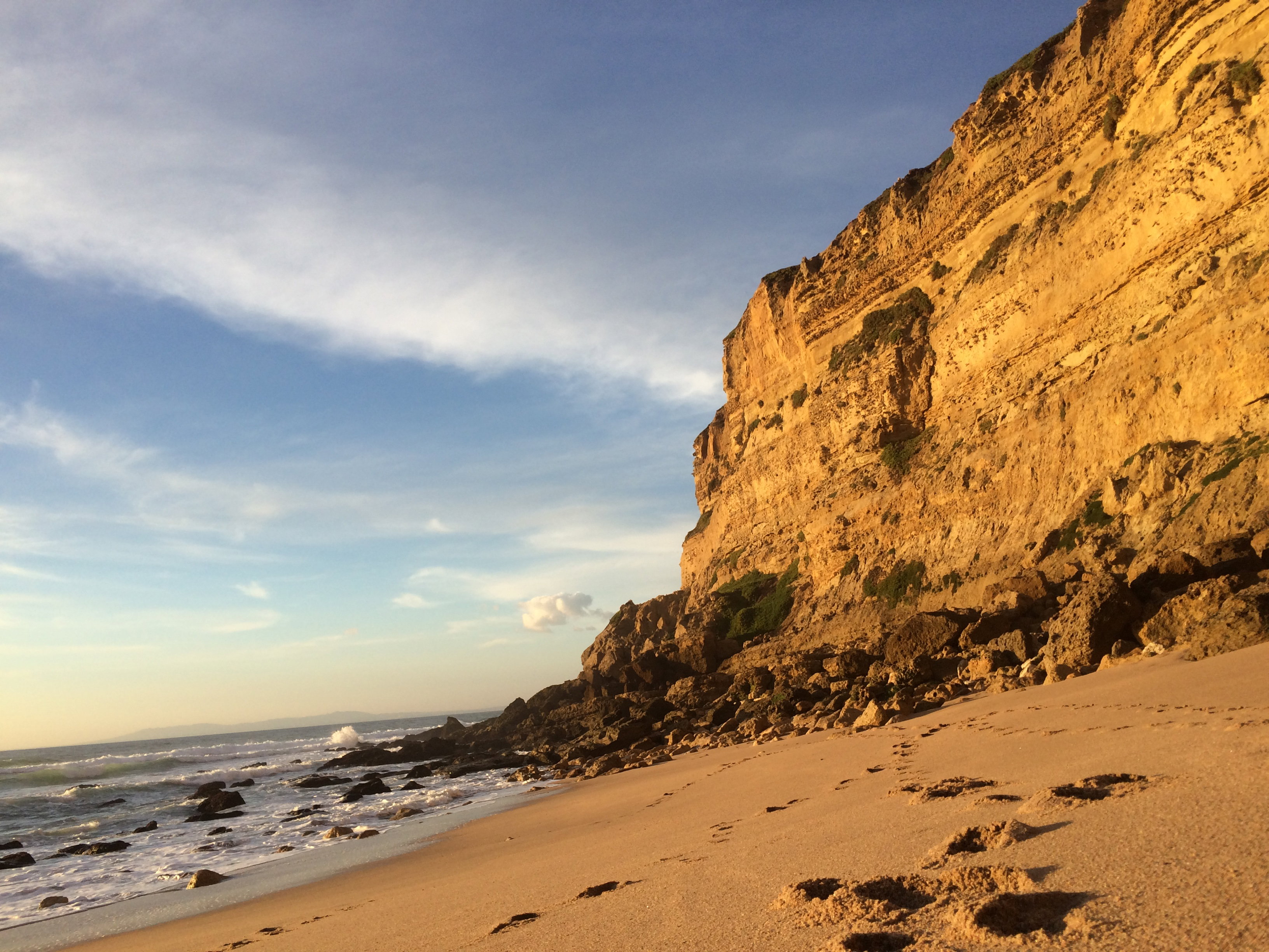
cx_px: 634
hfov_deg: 61.7
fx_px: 1063
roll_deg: +5.1
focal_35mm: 29
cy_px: 476
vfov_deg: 48.2
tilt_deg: +11.0
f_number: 2.2
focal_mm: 4.15
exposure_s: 1/912
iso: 32
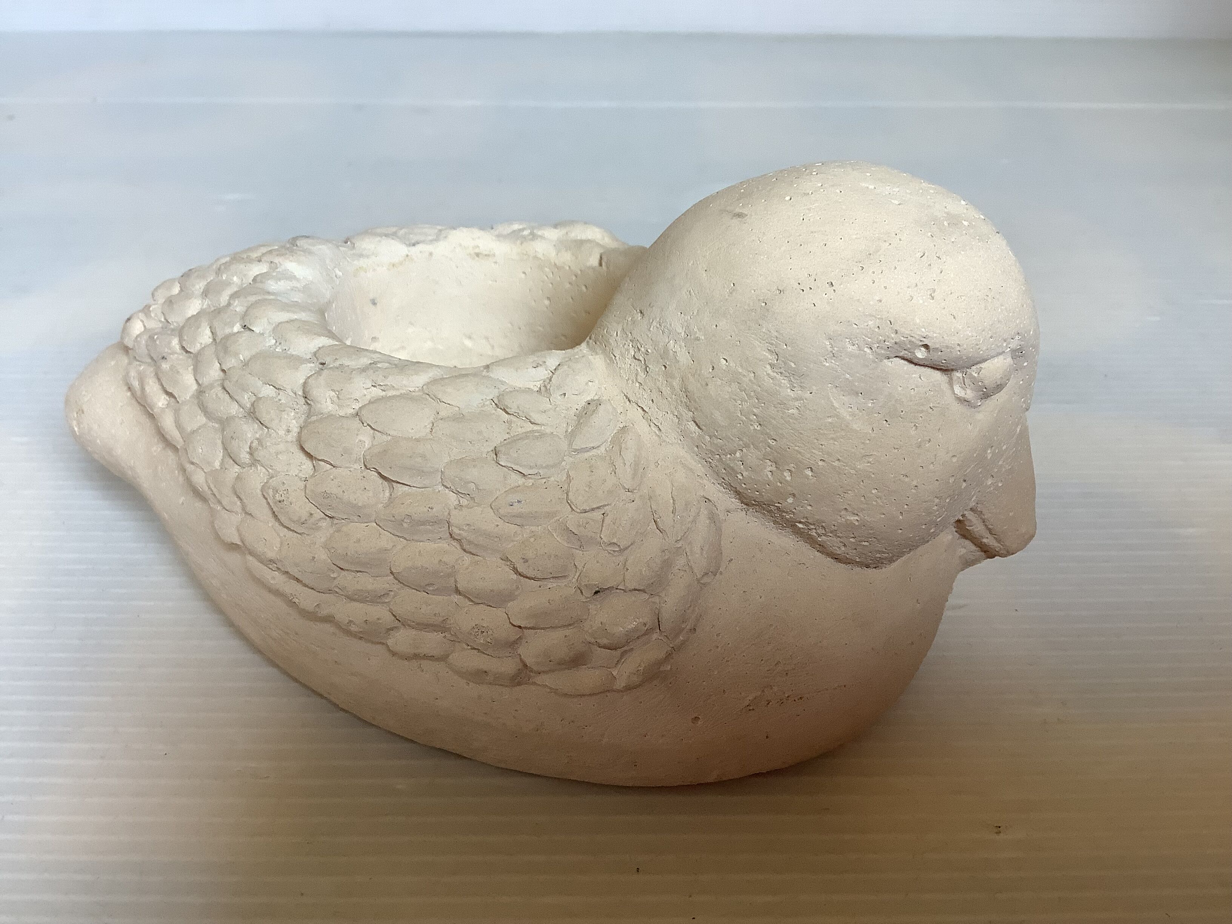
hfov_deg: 58.4
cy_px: 462
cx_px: 616
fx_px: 1103
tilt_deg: -33.9
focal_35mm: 31
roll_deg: +0.0
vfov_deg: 45.4
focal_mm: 3.3
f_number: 2.4
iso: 100
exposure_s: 1/100
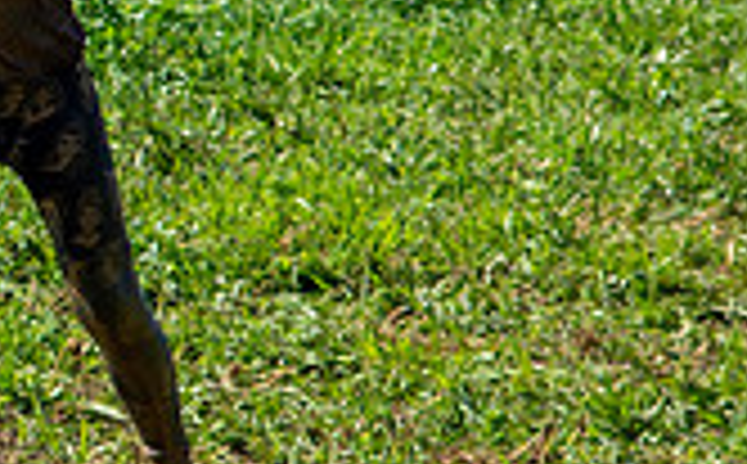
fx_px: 10646
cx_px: -703
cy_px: 28
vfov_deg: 2.5
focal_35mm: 524
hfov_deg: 4.0
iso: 100
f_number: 4
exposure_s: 1/2000
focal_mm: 55
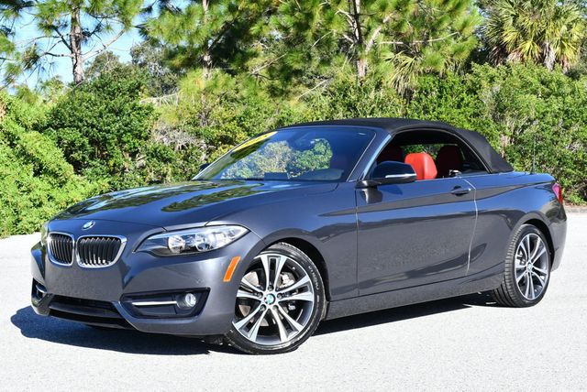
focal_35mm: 64
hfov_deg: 31.4
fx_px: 1044
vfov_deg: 21.3
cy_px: 196
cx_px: 294
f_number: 7.1
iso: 200
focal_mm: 32
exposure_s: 1/250
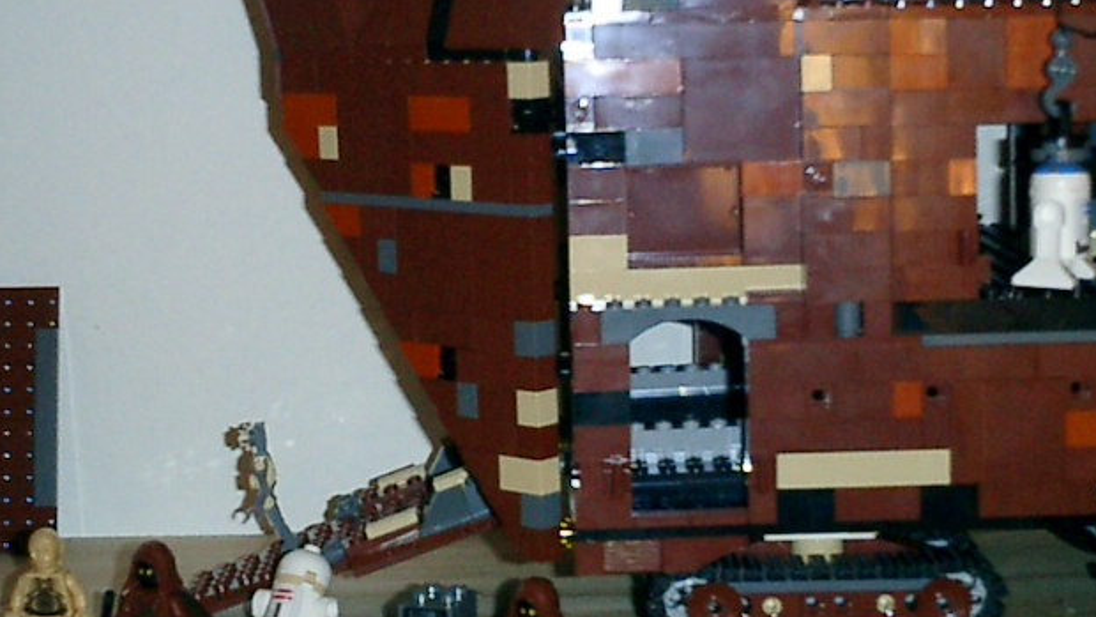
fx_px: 2354
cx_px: 465
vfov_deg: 14.9
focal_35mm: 81
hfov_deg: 26.2
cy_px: 281
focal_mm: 7.5
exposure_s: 1/30
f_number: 3.2
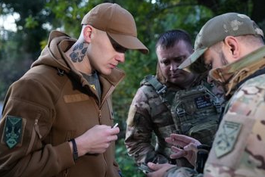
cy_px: 86
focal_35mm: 48
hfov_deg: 41.0
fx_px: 354
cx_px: 149
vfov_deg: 28.1
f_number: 2.8
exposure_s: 1/160
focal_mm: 42
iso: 5000
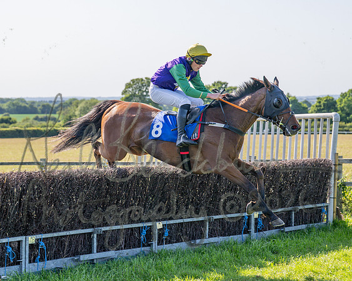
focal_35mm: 98
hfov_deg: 19.5
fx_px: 1024
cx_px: 160
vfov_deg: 15.6
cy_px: 141
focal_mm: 70
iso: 200
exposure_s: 1/1600
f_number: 4
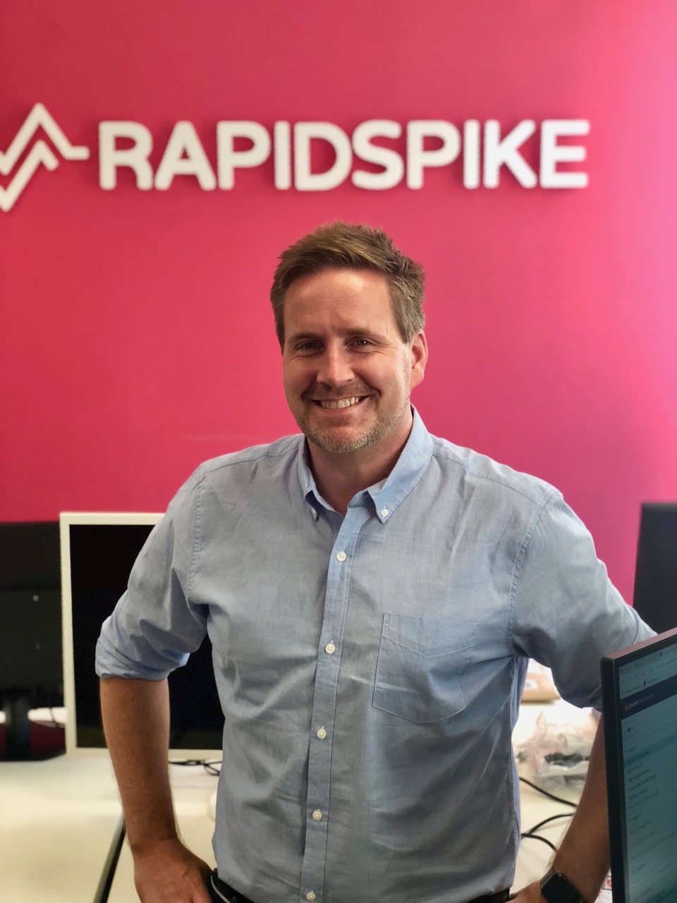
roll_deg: +0.6
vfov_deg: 36.8
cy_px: 452
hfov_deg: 28.0
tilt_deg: -7.3
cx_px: 338
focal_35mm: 52
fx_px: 1356
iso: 64
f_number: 2.4
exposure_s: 1/50
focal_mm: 6
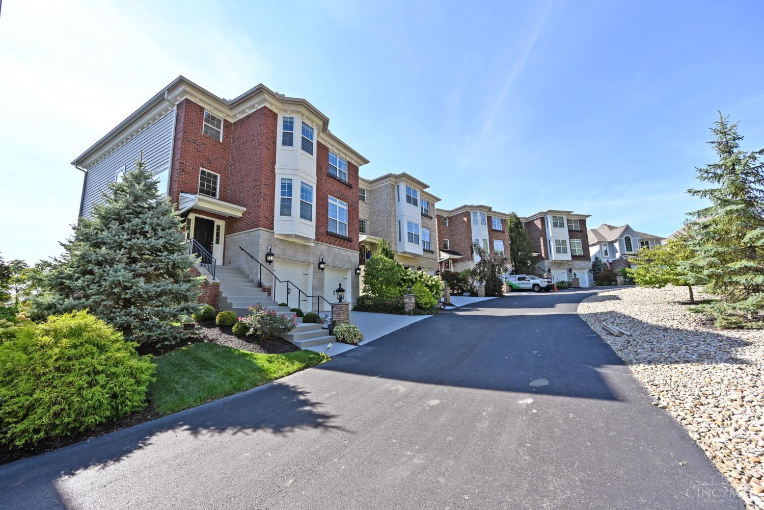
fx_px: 297
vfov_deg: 81.2
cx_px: 382
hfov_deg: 104.3
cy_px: 255
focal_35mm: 14
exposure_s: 1/320
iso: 100
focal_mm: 14
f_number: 6.3
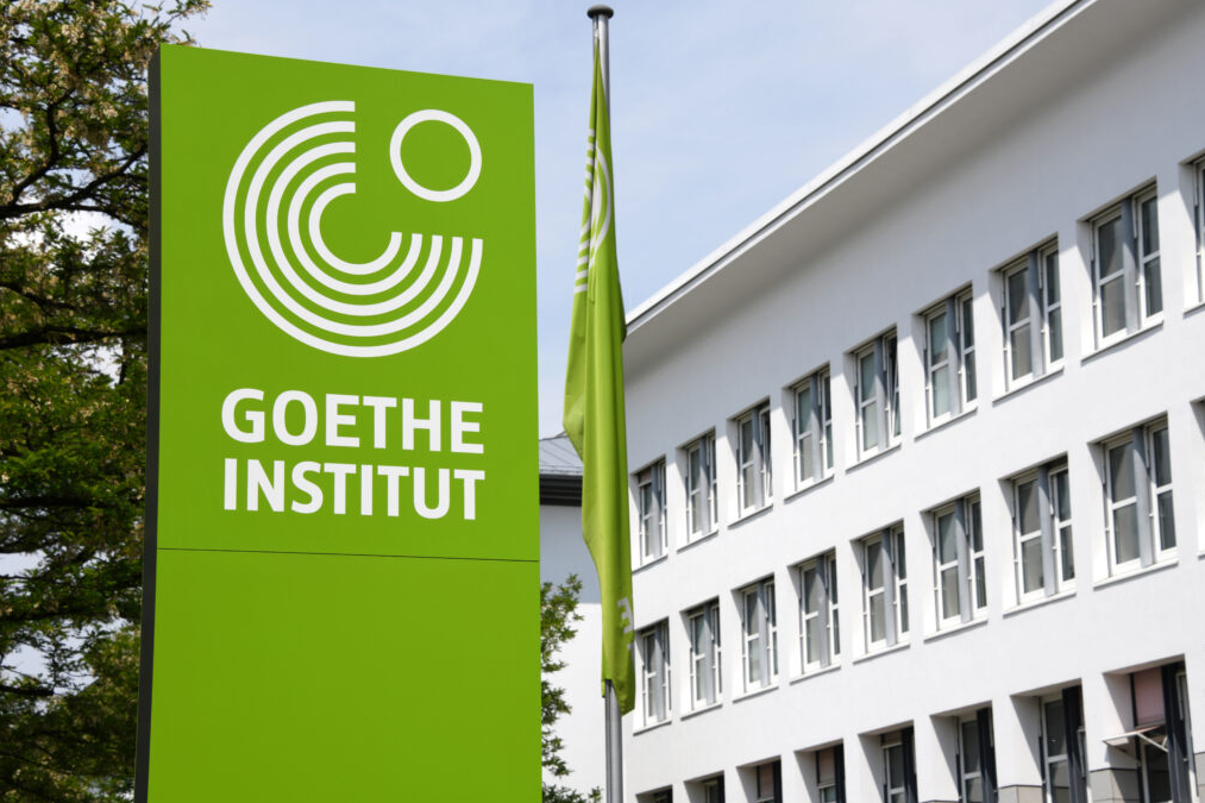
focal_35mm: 93
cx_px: 602
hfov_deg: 21.9
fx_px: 3112
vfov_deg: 14.7
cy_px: 399
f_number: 14
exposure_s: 1/160
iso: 80
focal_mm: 92
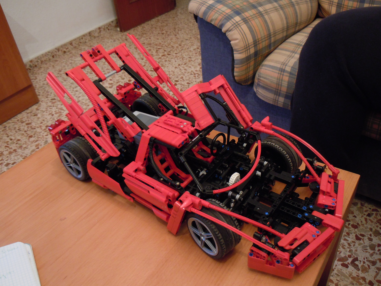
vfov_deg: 46.8
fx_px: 330
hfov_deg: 60.0
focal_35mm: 30
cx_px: 190
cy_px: 143
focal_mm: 5.4
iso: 400
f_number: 3.5
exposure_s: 1/4
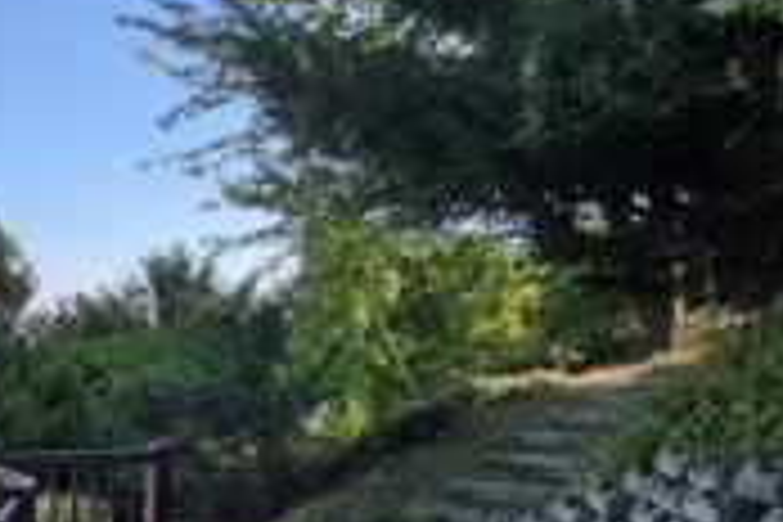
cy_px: 356
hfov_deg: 40.2
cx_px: 112
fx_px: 1000
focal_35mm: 46
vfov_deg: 29.0
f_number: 2.2
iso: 50
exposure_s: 1/878
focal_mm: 1.74
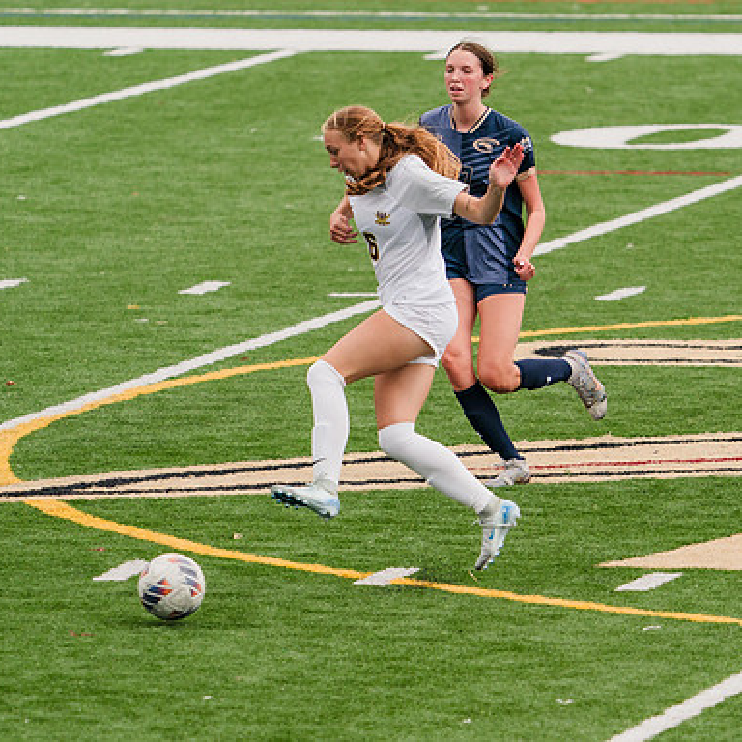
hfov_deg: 3.1
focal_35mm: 564
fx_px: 13678
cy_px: 336
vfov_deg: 3.1
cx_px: 540
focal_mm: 365
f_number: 6.3
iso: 500
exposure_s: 1/1600
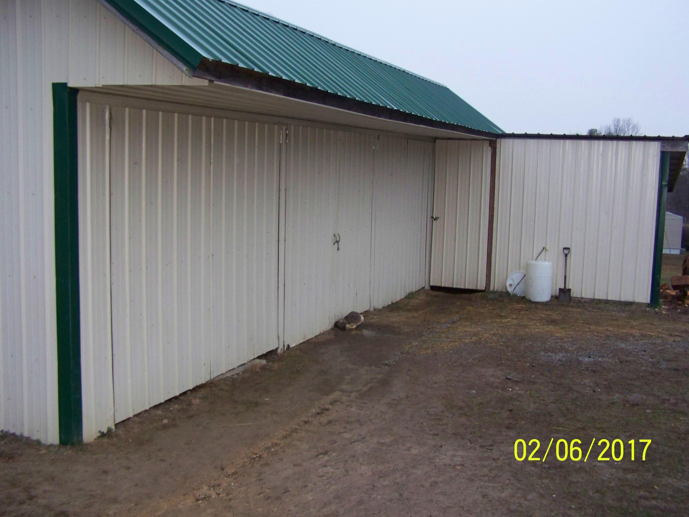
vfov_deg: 37.7
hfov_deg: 49.0
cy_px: 258
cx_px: 344
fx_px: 756
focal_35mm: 38
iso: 200
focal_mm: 6.3
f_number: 2.8
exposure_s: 1/60
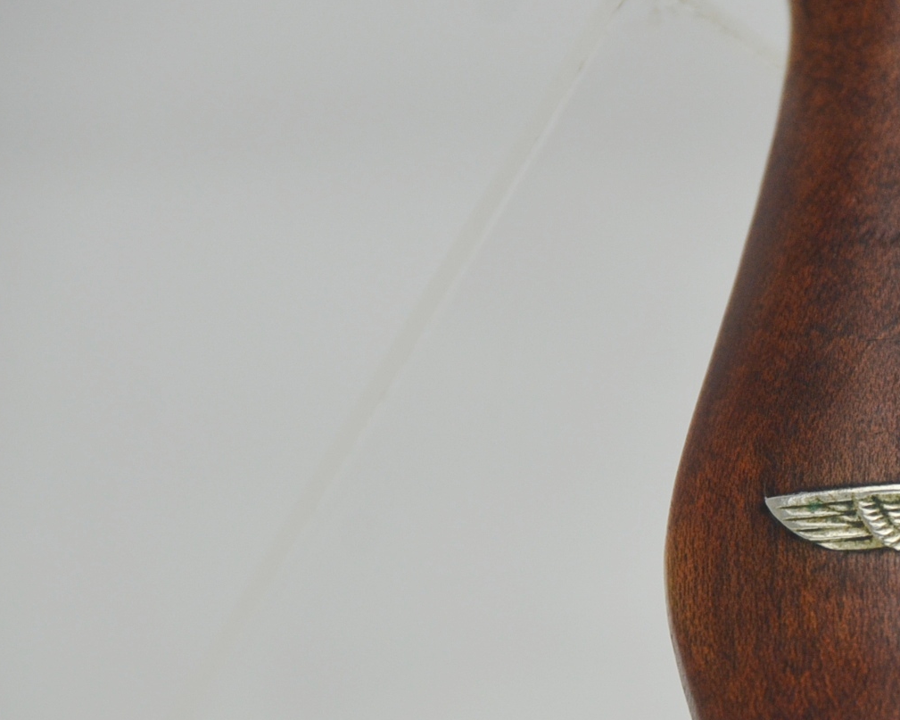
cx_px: 989
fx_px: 12335
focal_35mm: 463
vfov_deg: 3.3
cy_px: 551
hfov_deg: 4.2
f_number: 5.6
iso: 720
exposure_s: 1/250
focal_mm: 135
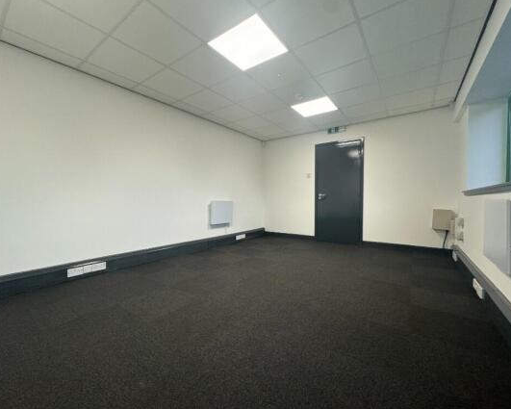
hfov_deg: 96.7
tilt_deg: -3.4
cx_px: 243
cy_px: 205
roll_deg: +1.4
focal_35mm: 15
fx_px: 227
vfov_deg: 84.1
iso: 200
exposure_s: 1/100
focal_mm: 2.22
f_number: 2.2
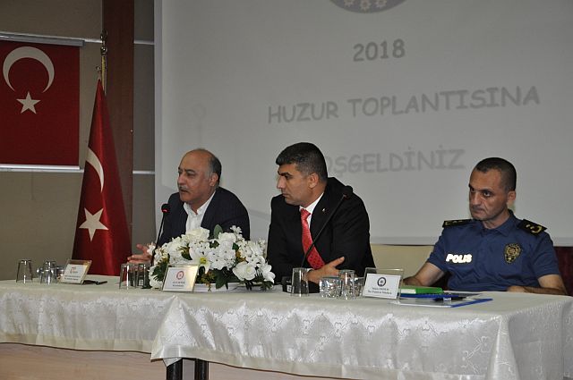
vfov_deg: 23.7
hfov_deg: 35.1
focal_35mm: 57
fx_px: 906
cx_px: 286
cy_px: 190
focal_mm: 38
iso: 800
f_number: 4.5
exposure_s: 1/60
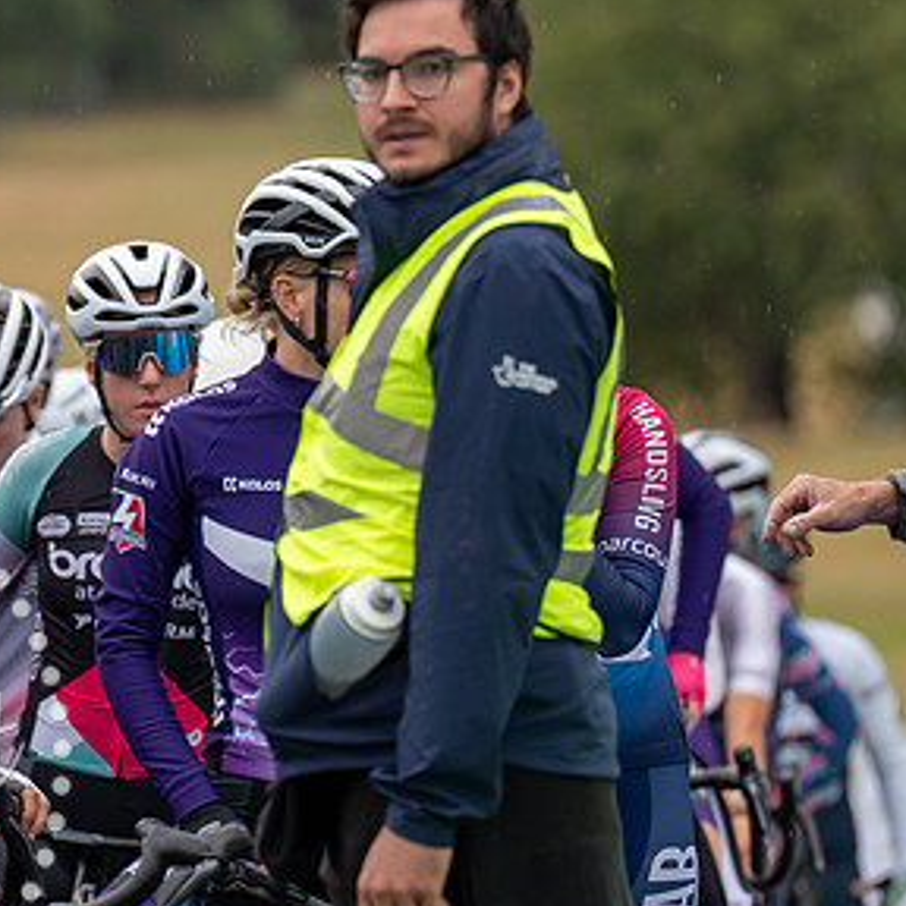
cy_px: 486
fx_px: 16405
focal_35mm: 554
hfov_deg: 3.2
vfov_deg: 3.2
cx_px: -212
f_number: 3.5
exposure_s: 1/800
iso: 400
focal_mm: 200
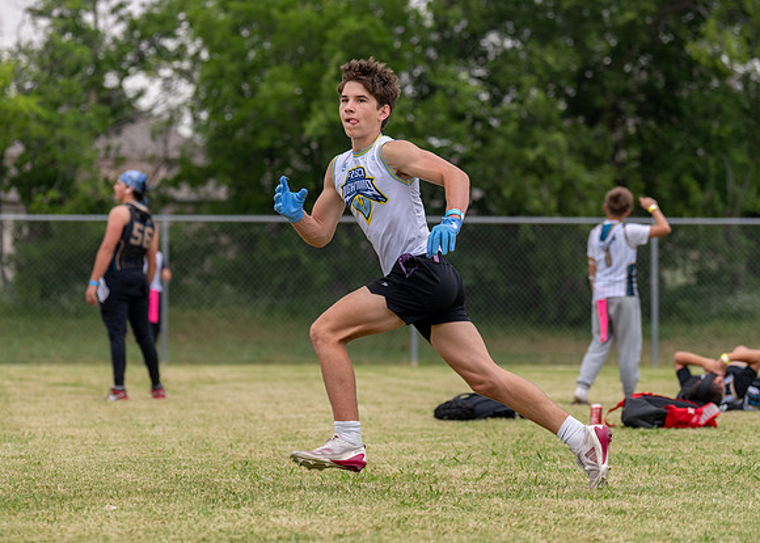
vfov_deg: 9.1
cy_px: 243
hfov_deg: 12.7
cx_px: 309
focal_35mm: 158
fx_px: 3410
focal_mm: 106
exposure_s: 1/2500
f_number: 2.8
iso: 200
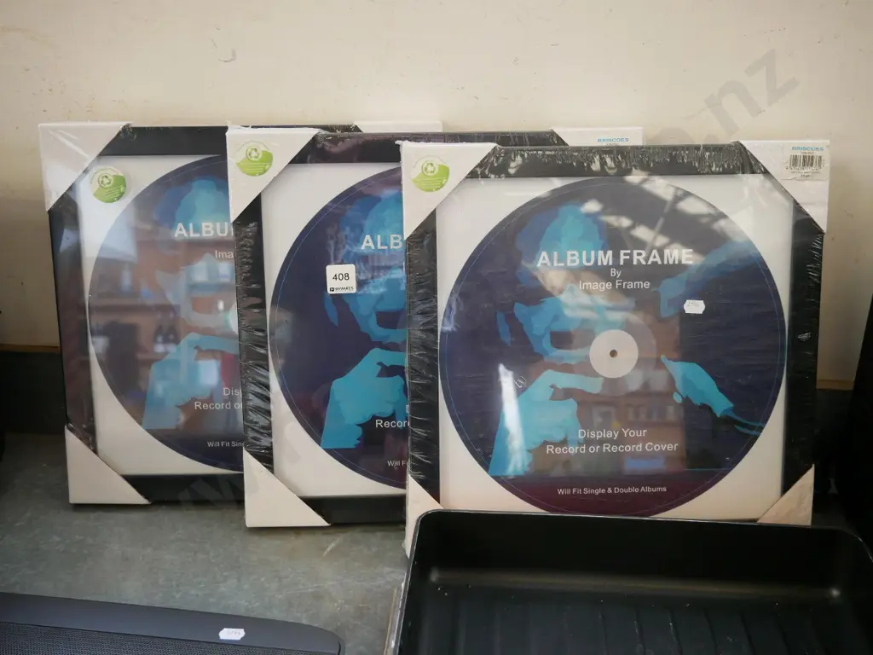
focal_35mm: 40
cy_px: 328
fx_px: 1009
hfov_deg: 46.8
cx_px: 436
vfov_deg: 36.0
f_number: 4.1
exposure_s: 1/60
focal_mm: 20
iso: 1250
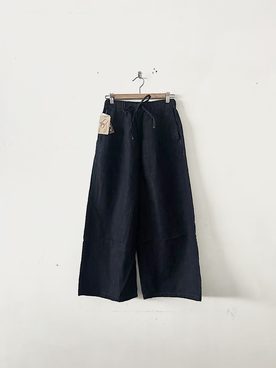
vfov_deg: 67.3
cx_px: 138
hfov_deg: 53.1
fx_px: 276
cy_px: 184
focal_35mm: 26
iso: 500
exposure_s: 1/40
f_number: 1.5
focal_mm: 5.7
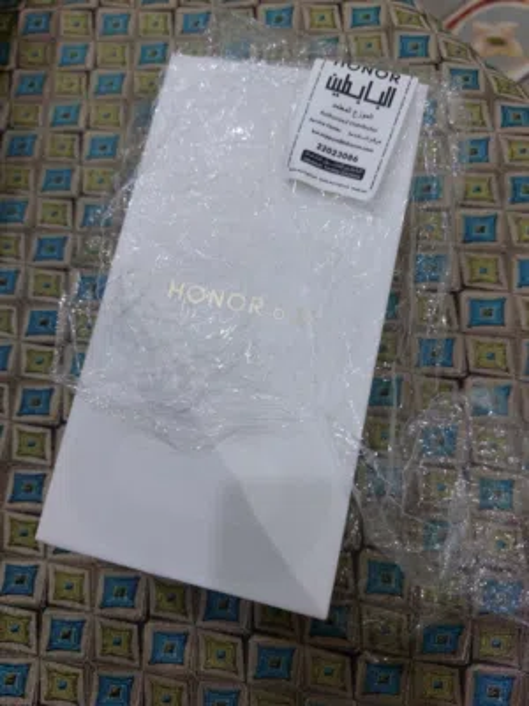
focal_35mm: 25
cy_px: 353
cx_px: 264
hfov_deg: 54.9
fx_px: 509
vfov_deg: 69.4
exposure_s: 1/100
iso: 160
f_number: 1.8
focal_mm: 5.23
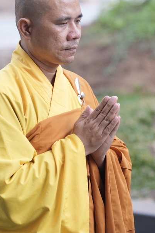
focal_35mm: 225
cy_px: 89
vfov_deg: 9.1
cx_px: 79
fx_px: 1451
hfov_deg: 6.1
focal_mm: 139
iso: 200
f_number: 3.5
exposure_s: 1/250
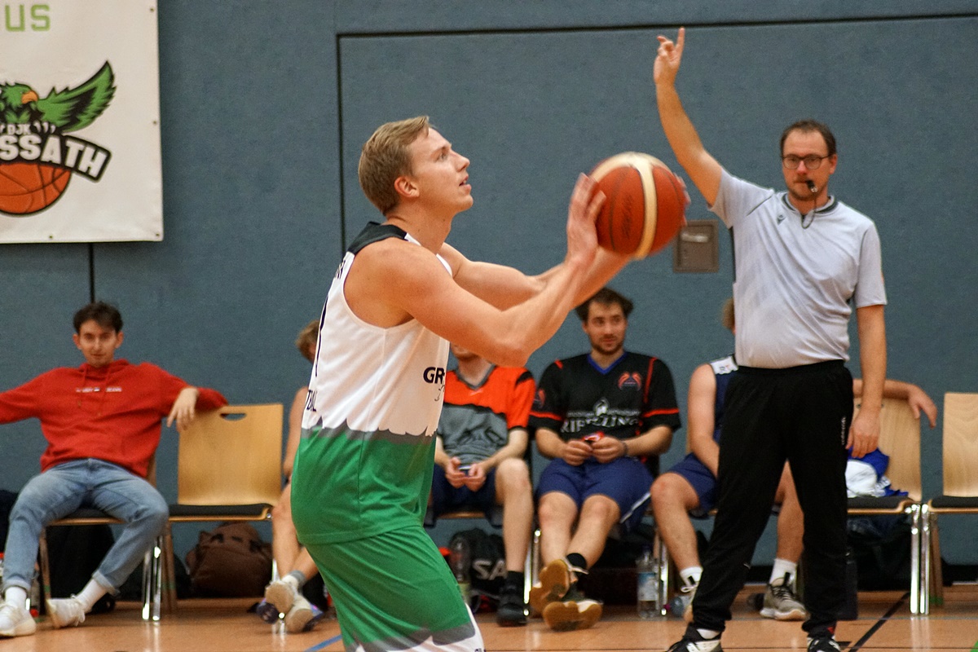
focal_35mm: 195
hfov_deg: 10.5
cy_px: 326
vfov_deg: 7.0
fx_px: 5297
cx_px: 489
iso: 3200
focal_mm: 130
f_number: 4
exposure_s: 1/160
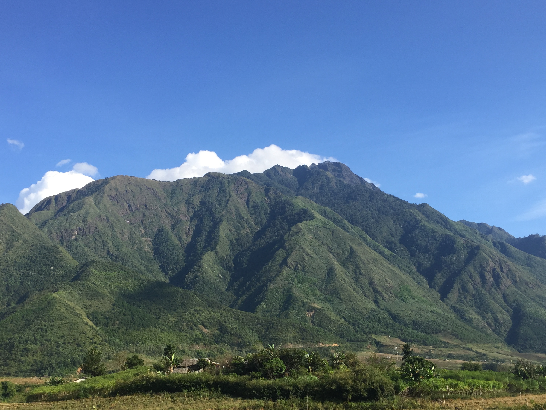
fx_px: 584
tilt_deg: +12.9
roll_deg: +1.4
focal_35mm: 37
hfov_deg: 50.1
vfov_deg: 38.6
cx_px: 261
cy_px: 231
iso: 32
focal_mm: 4.15
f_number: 2.2
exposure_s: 1/1199
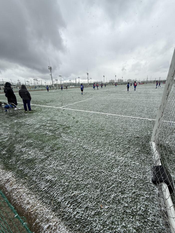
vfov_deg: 102.1
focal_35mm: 14
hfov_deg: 85.7
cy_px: 116
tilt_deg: -18.5
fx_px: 94
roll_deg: +1.8
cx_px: 88
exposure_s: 1/888
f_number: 2.2
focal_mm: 2.2
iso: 50
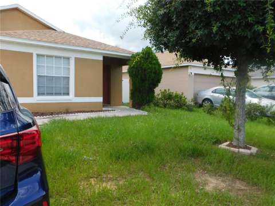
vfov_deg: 49.7
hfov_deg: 63.4
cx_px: 138
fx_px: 222
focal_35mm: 28
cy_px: 103
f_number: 3.2
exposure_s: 1/320
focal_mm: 4.9
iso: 125
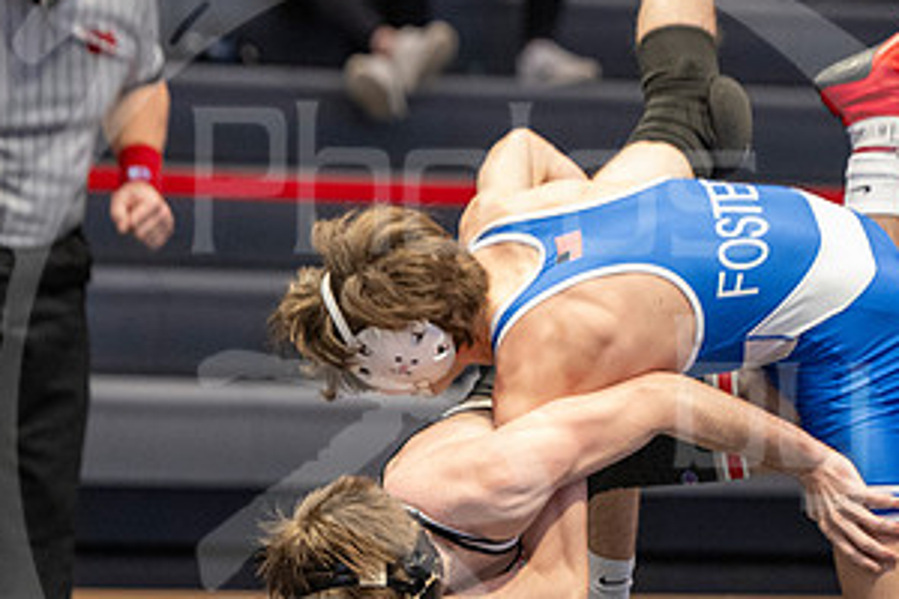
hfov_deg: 6.2
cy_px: 674
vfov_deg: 4.1
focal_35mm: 335
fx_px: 8365
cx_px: 461
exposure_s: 1/1000
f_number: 2.8
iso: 3200
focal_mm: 120
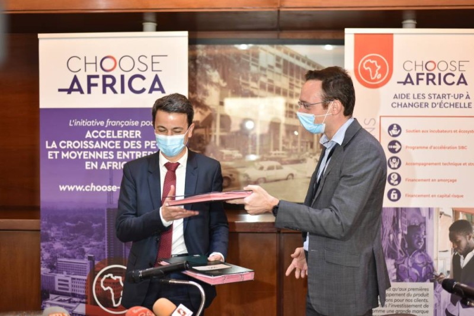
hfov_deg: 39.6
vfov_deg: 27.0
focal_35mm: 50
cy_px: 158
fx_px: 658
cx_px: 237
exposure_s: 1/60
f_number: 2.5
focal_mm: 50
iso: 250
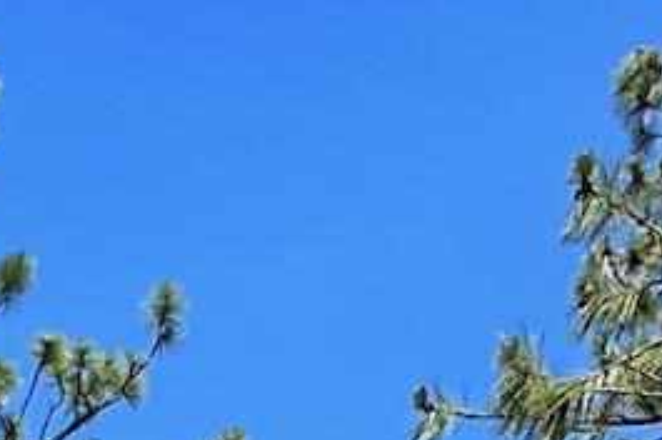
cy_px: 2402
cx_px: -1314
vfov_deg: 4.9
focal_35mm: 218
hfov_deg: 8.1
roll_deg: +1.3
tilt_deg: +2.2
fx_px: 4004
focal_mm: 5.1
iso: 50
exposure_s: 1/1890
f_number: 1.6
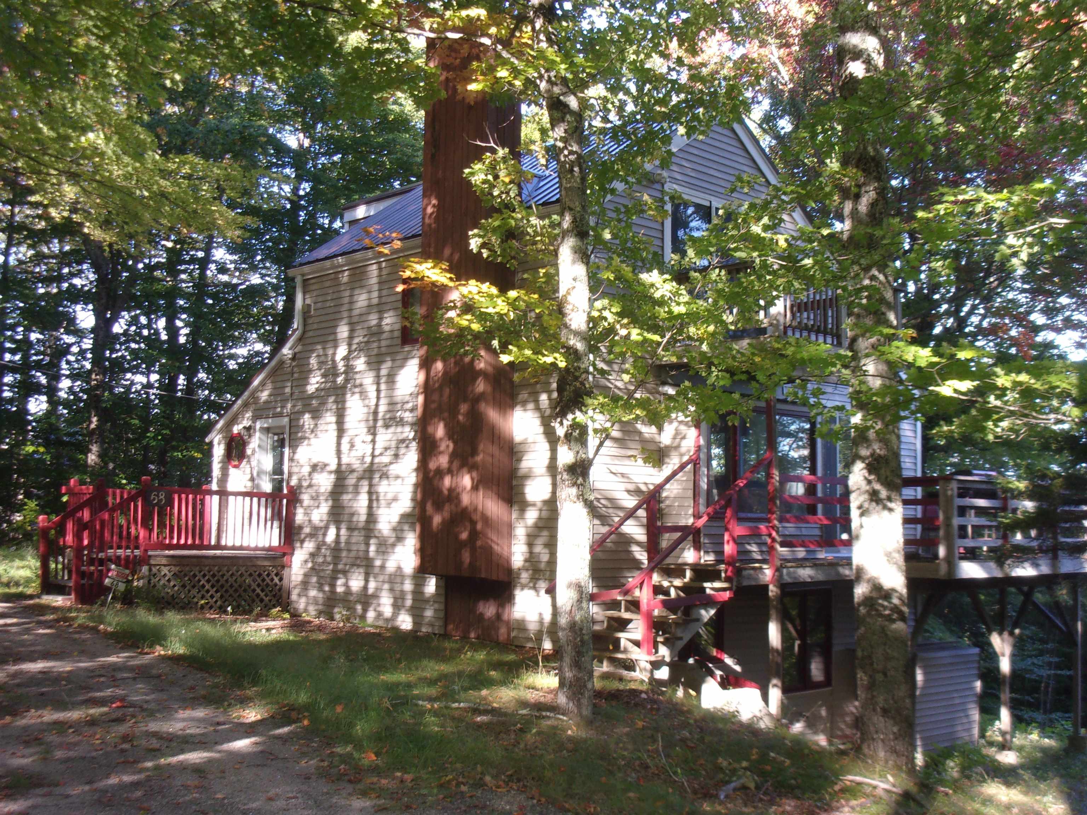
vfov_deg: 33.6
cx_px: 544
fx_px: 1350
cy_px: 408
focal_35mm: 43
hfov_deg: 43.9
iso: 80
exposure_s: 1/38
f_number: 4.7
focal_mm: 7.8
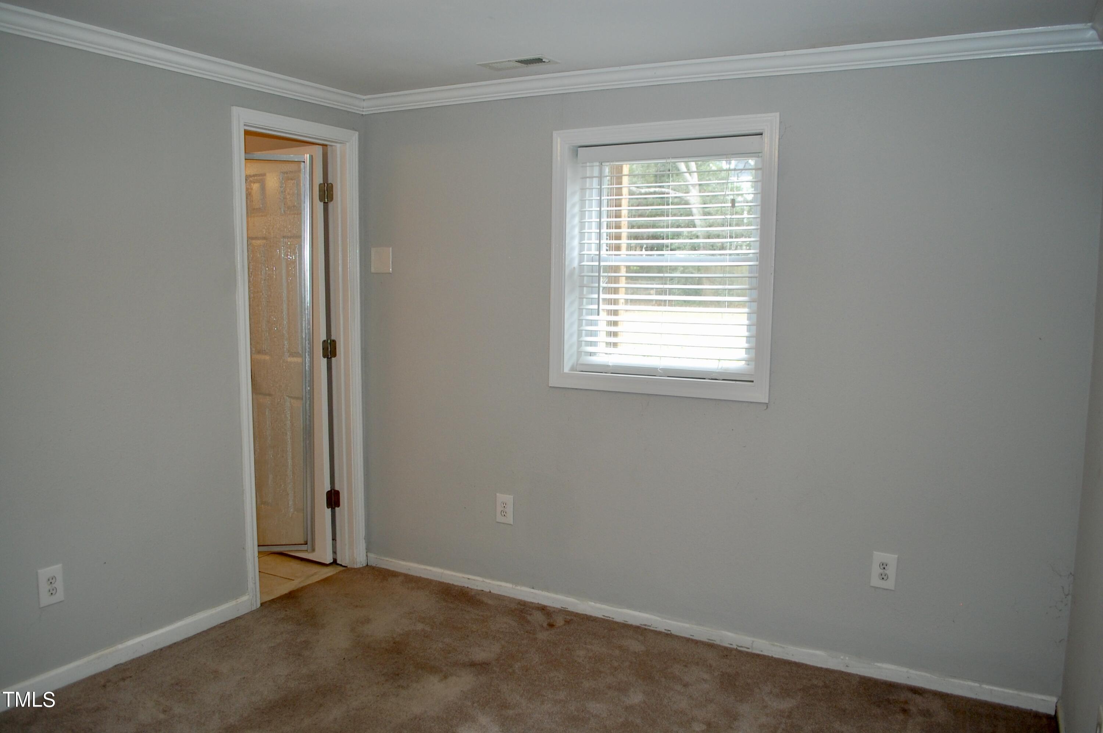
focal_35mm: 27
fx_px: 826
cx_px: 552
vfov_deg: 47.8
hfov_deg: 67.4
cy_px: 366
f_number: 3.5
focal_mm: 18
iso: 400
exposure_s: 1/60
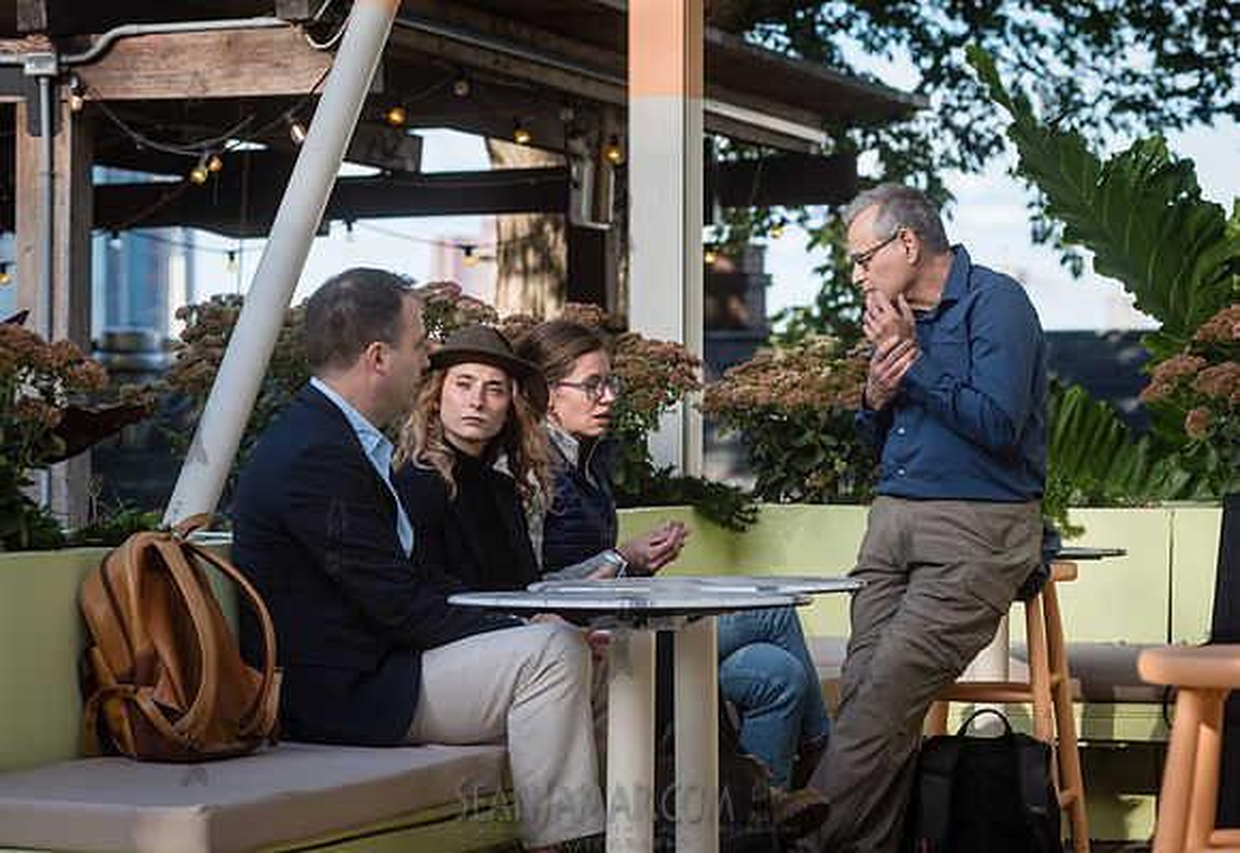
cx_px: 750
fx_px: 4378
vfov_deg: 11.1
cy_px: 356
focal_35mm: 126
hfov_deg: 16.1
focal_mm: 105
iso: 250
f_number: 5
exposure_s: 1/400
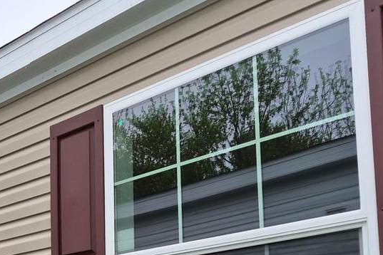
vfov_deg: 21.7
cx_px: 25
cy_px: 319
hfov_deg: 32.9
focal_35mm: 57
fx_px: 606
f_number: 1.8
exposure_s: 1/3152
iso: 80
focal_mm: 5.4
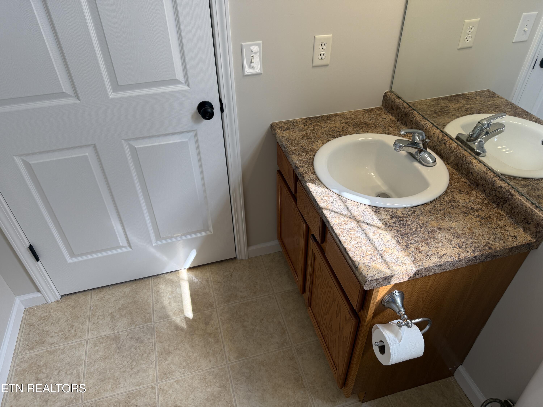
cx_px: 272
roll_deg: +0.7
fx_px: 376
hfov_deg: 71.6
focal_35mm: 24
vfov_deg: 56.8
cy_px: 204
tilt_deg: -39.4
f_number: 1.78
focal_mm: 6.76
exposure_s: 1/383
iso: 100
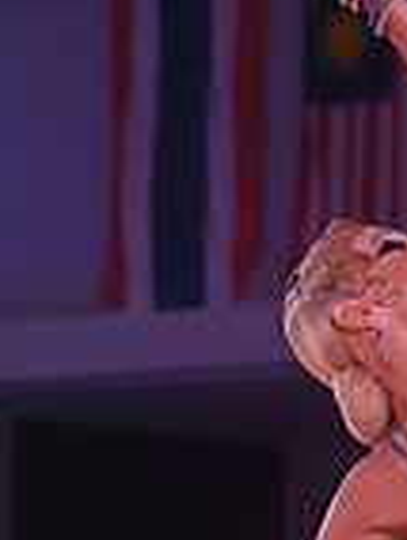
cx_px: 458
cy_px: 916
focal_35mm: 361
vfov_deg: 5.4
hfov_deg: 4.1
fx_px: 5642
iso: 2500
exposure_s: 1/320
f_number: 5
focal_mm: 92
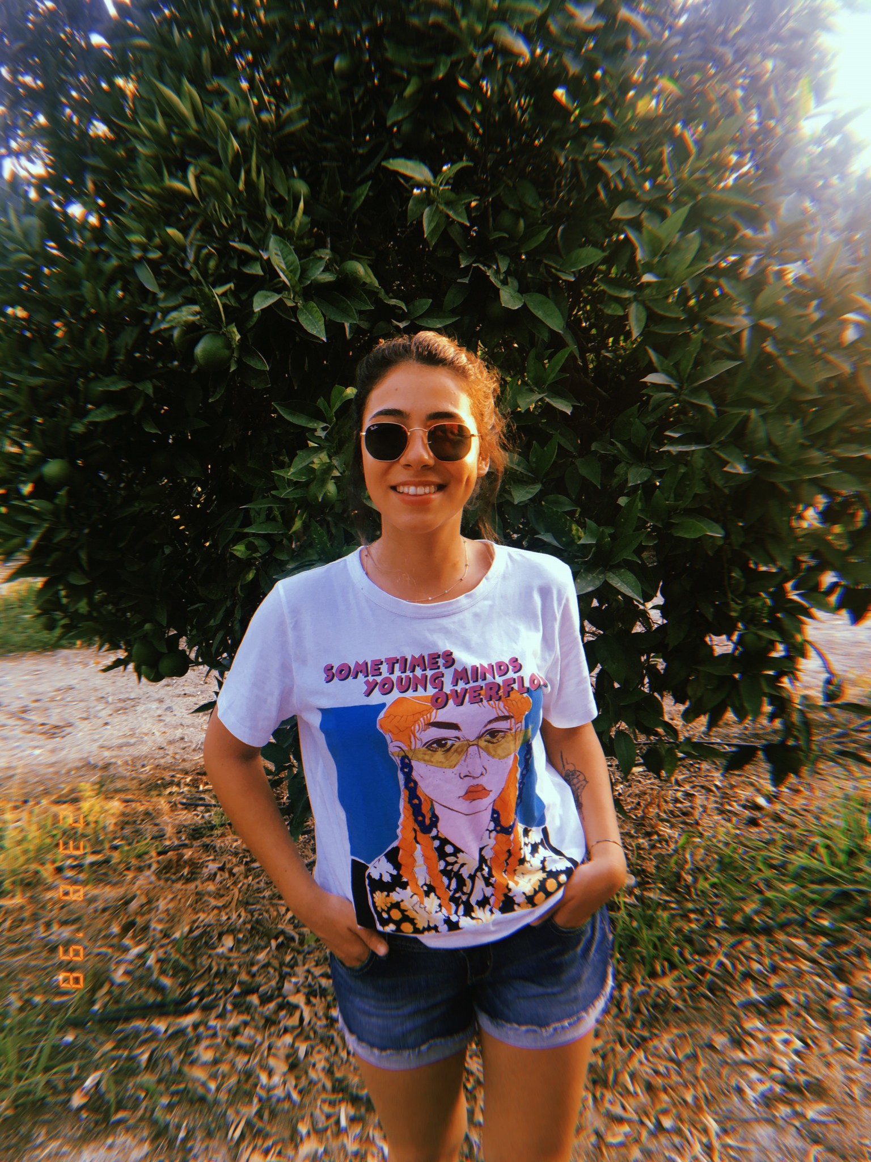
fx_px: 973
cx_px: 436
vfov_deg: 61.7
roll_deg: +2.3
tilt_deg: -8.4
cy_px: 581
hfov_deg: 48.2
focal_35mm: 29
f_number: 2.2
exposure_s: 1/100
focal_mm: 4.15
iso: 32
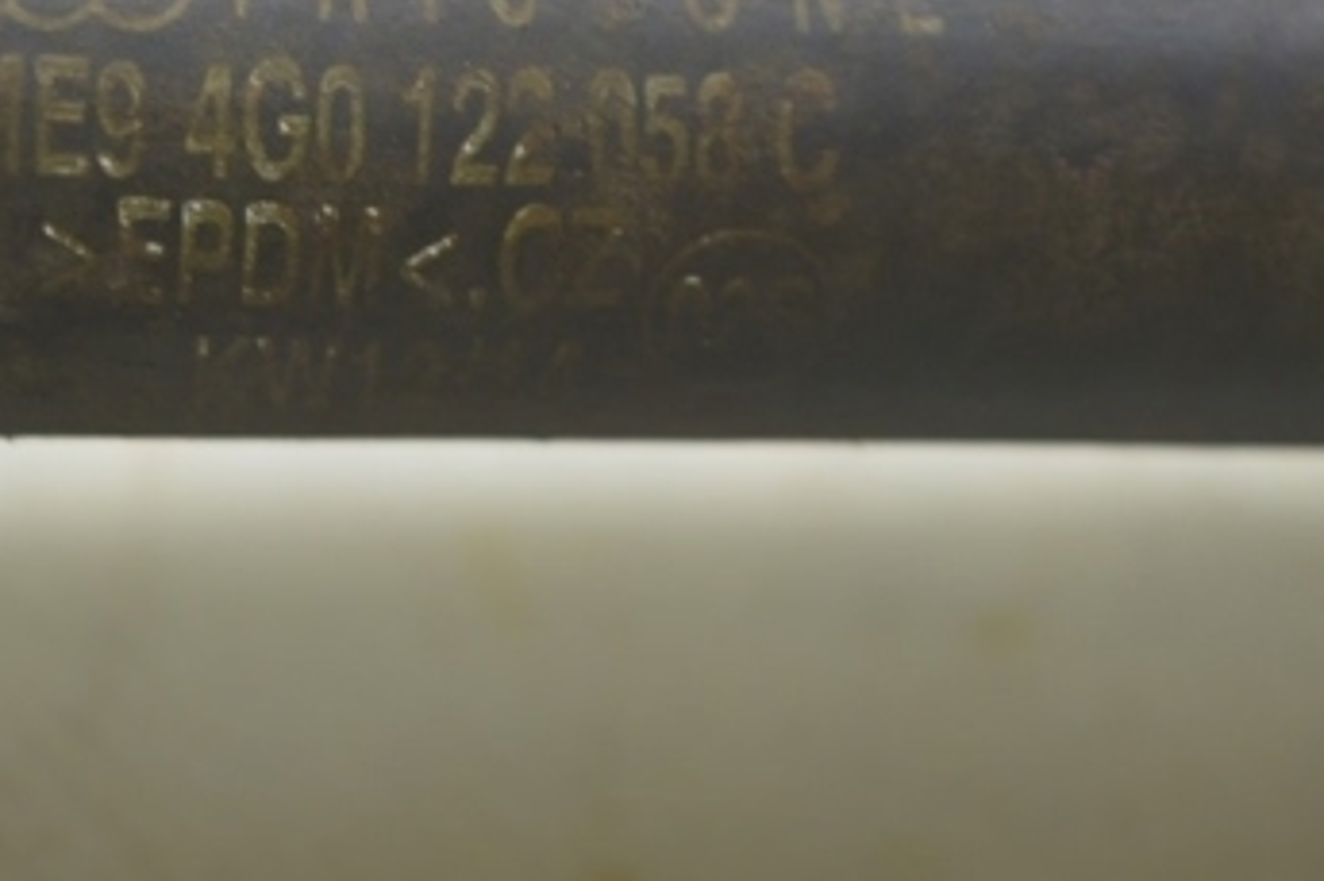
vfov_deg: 9.4
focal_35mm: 145
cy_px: 102
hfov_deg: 14.1
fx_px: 5330
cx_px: 396
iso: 400
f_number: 5.6
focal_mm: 52
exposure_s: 1/20
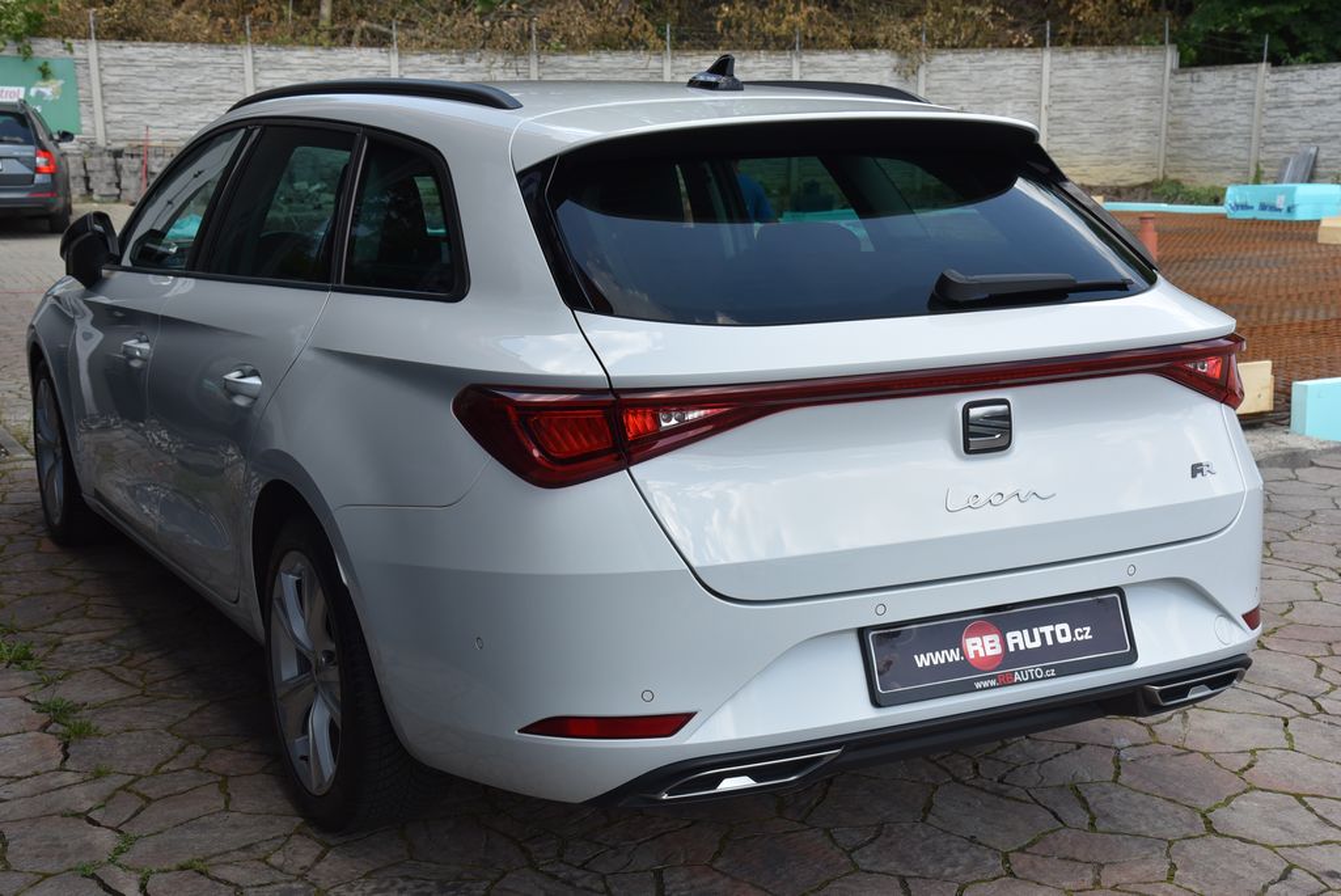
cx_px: 670
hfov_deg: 41.1
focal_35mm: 48
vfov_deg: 28.1
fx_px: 1789
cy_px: 448
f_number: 10
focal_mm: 48
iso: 500
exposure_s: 1/400
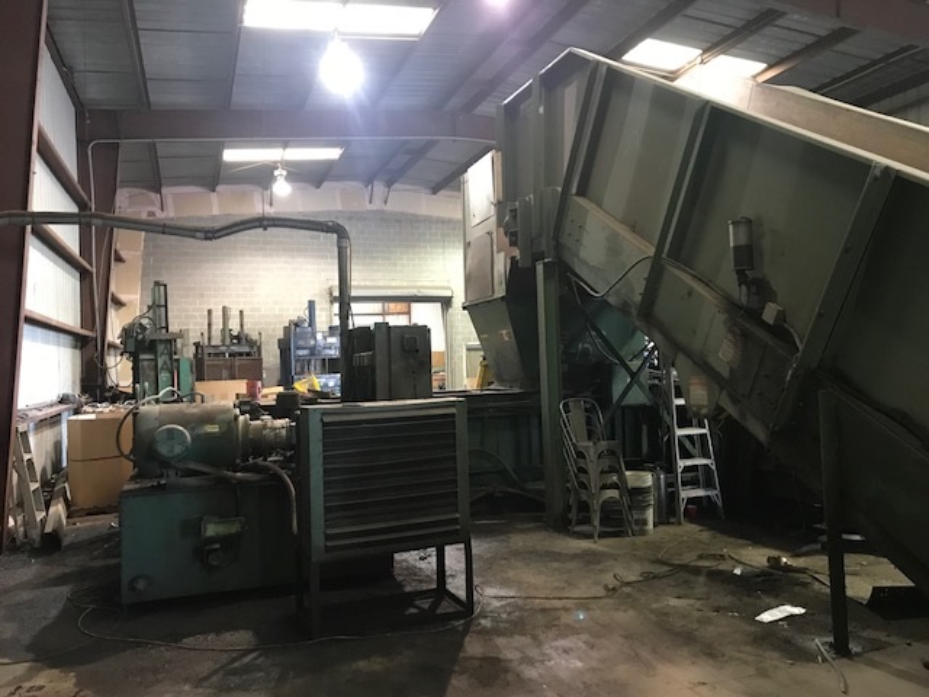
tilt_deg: +1.5
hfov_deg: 63.4
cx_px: 464
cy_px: 348
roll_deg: +1.0
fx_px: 751
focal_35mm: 28
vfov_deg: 49.7
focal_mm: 3.99
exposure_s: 1/12
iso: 100
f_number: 1.8
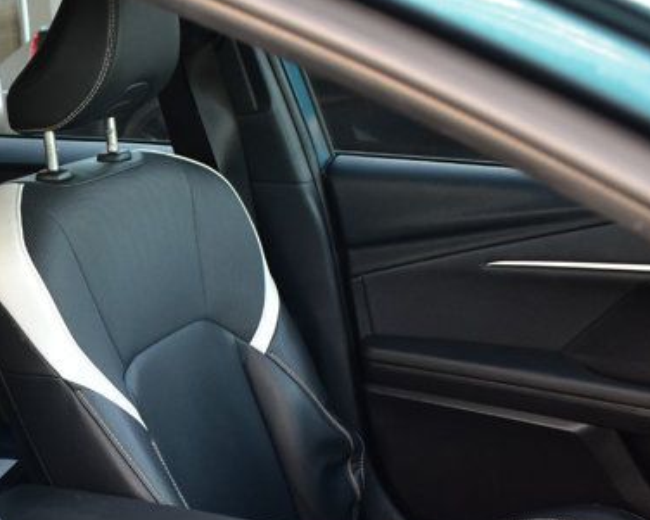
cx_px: 78
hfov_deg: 26.7
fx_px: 1328
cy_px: 409
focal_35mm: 69
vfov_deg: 21.9
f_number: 6.3
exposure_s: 1/15
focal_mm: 18
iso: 500
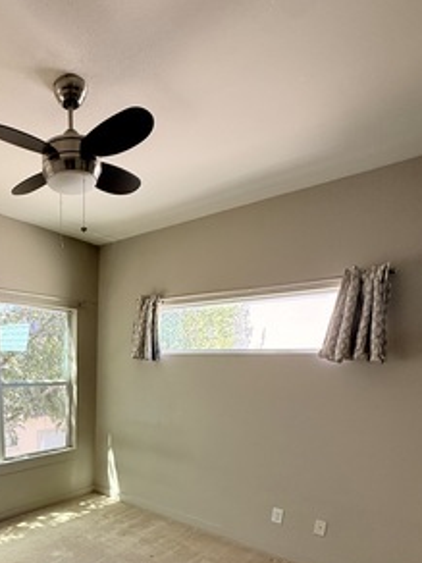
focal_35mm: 23
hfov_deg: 54.9
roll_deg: -0.4
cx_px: 87
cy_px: 461
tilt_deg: -14.0
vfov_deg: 66.2
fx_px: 374
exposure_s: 1/99
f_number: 2.2
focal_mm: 2.22
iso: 125
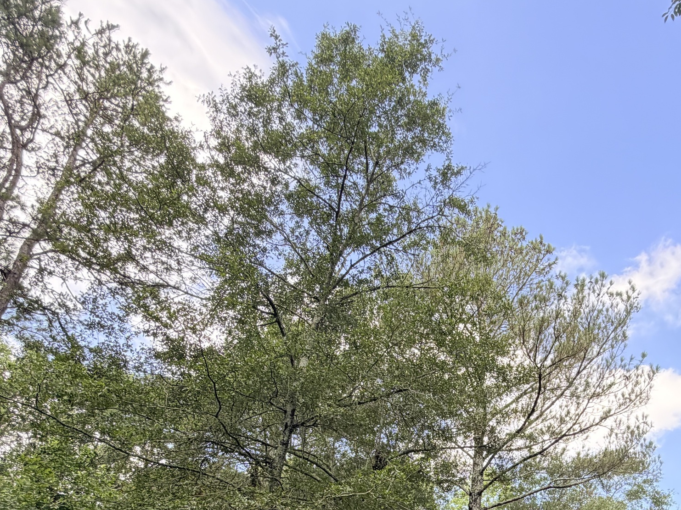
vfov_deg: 42.1
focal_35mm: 29
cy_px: 505
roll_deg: -3.6
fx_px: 570
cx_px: 483
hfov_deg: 59.4
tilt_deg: +20.7
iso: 40
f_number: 2.2
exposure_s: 1/234
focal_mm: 2.22
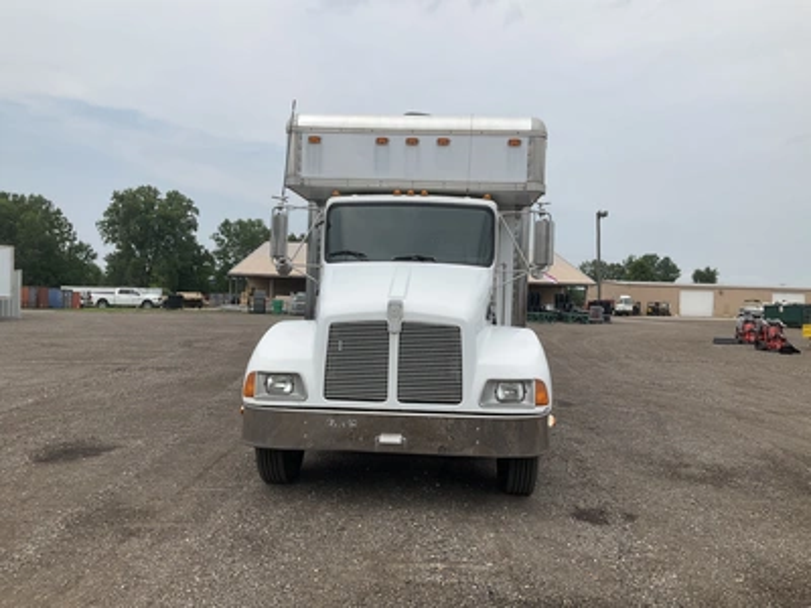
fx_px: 679
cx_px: 406
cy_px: 304
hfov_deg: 61.7
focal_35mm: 29
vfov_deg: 48.2
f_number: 1.8
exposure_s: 1/2141
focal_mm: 3
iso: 25
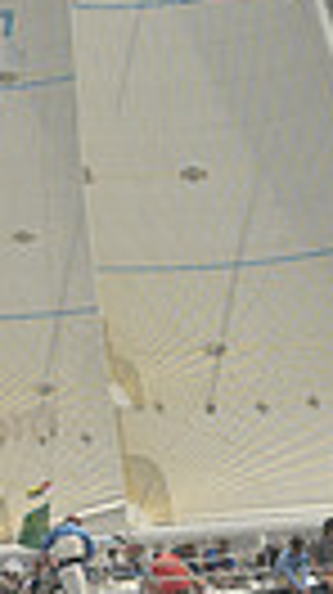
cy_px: -270
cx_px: 290
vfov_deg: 1.6
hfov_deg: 0.9
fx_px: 21026
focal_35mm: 1336
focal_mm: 290
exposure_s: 1/800
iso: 280
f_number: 10
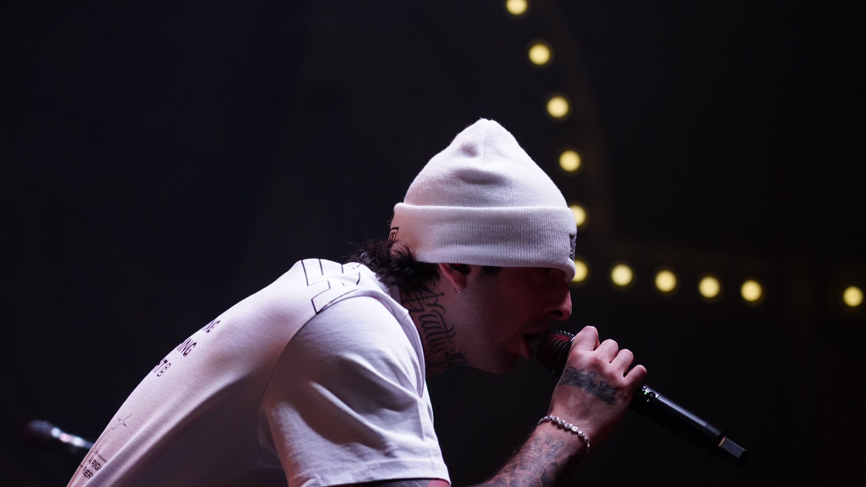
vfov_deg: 8.9
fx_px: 3123
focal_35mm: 136
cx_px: 414
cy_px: 325
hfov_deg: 15.8
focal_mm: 105
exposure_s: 1/160
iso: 4000
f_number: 4
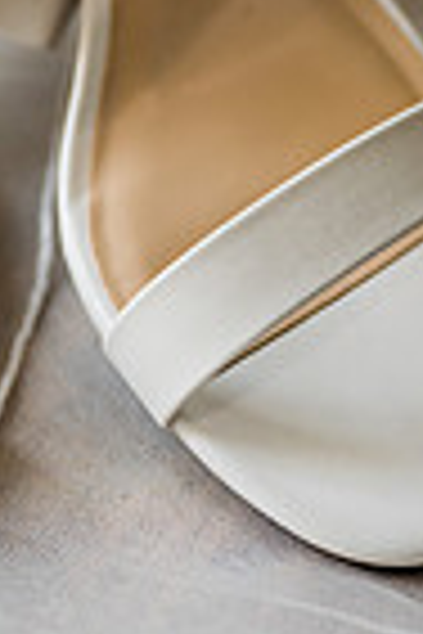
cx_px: 56
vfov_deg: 14.7
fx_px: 2414
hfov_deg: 10.0
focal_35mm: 137
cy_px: -40
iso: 250
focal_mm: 43
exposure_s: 1/500
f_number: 2.8
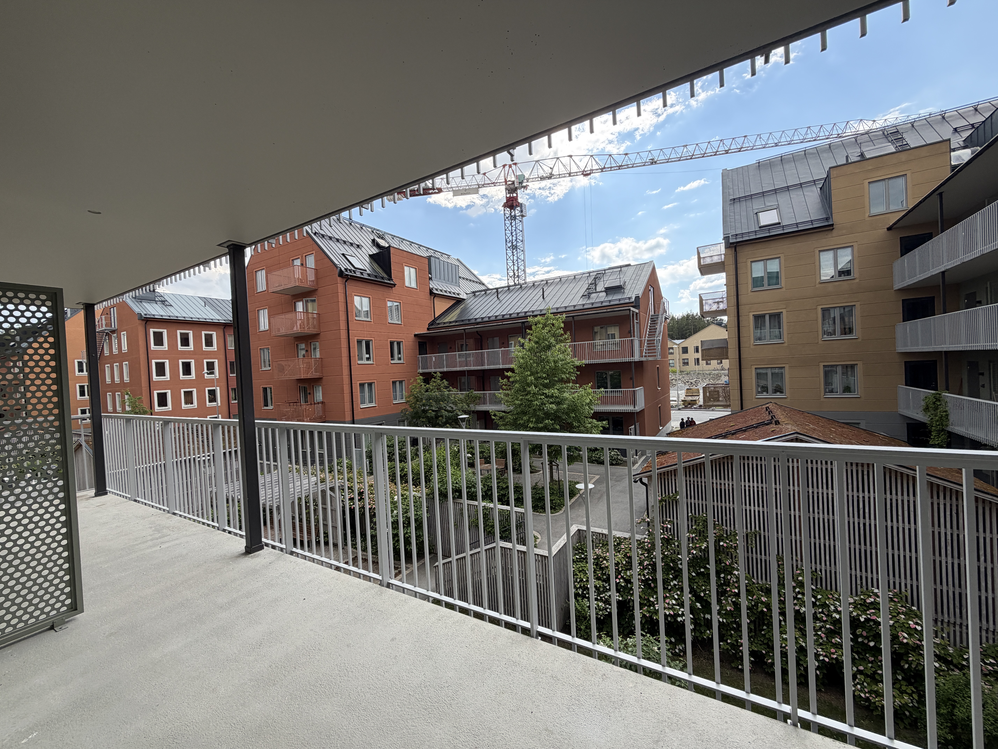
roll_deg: +2.8
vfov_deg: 85.7
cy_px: 374
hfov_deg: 102.1
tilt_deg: -1.5
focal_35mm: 14
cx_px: 499
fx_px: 404
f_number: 2.2
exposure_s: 1/502
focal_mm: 2.22
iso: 64
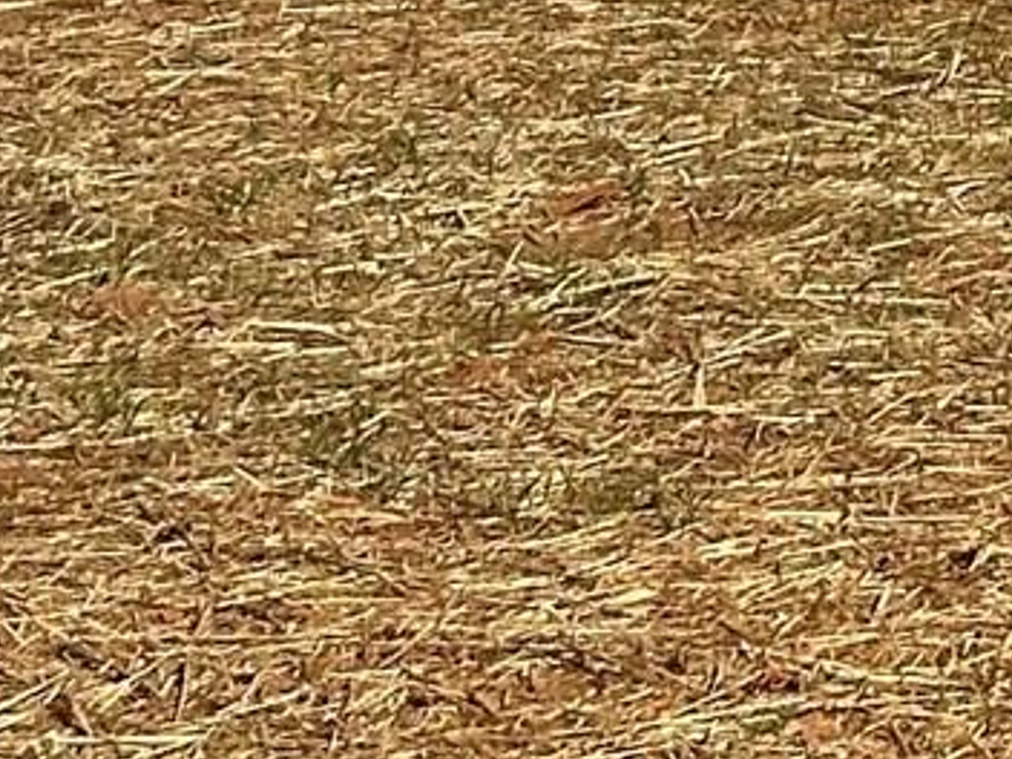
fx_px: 8157
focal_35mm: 279
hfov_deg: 6.6
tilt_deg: -1.0
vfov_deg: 5.2
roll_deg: +0.2
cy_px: -1092
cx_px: 2855
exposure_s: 1/6623
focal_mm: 6.86
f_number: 1.78
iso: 64
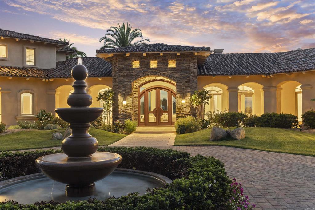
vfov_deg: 37.9
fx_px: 306
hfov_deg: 54.4
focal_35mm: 35
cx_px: 158
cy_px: 105
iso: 800
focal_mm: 35
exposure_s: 2.5
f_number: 8
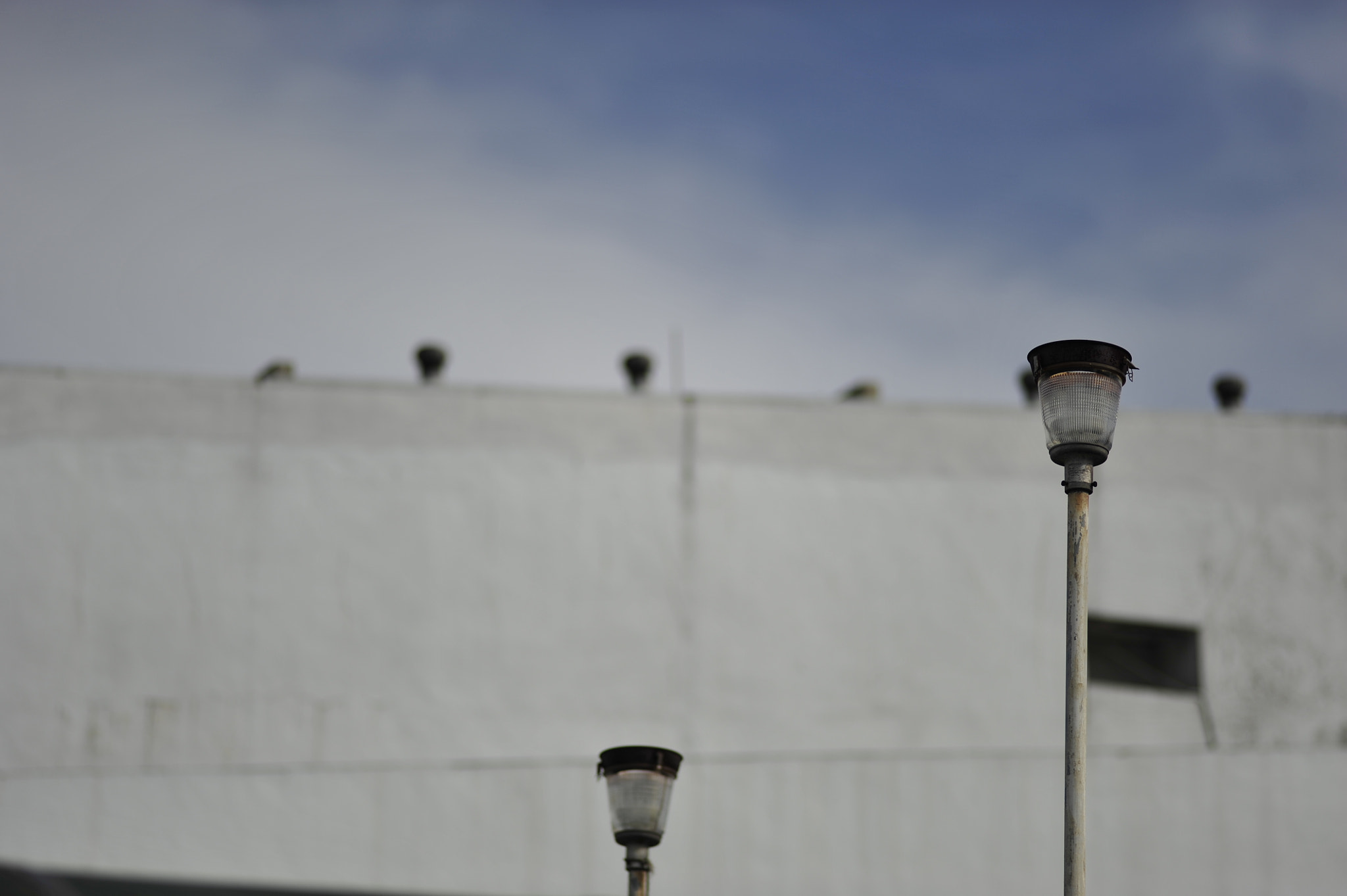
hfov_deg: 11.4
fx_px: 6731
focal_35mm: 180
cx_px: 674
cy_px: 448
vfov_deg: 7.6
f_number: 2.8
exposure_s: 1/8000
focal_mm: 180
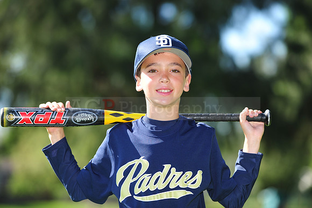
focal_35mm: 165
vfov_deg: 8.3
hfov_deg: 12.5
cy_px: 104
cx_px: 156
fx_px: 1429
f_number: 4.5
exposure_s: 1/640
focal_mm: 165
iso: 200
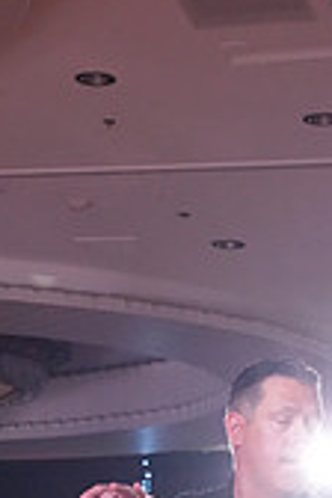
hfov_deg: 7.7
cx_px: 37
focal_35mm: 179
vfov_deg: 11.1
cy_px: 723
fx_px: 2476
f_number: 5.6
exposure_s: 1/320
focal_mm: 52
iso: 5000
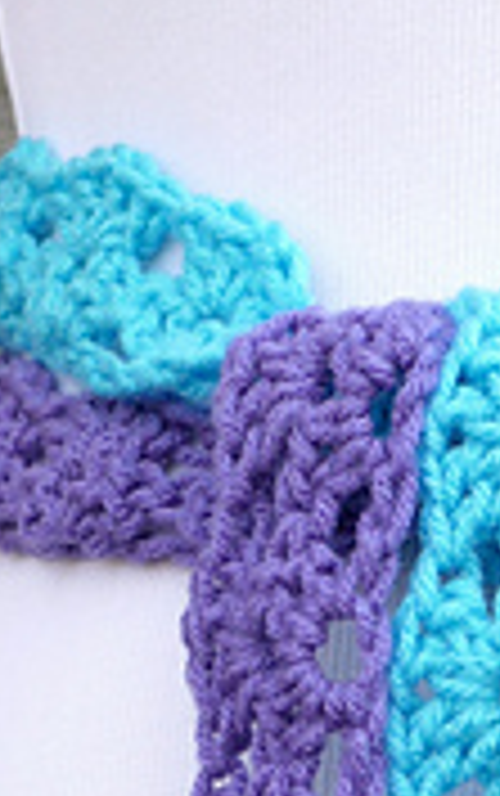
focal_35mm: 130
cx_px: 248
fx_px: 2827
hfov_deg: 10.1
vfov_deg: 15.1
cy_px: 1124
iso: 200
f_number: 4.5
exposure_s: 1/160
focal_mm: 17
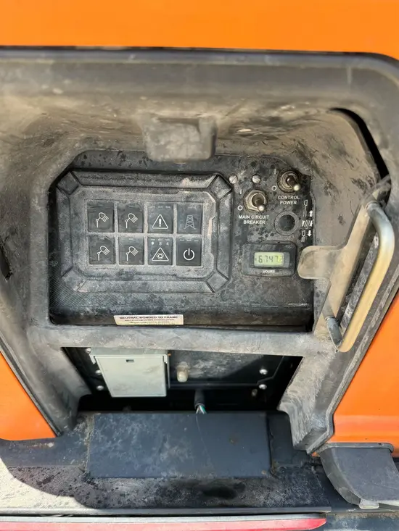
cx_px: 200
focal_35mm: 24
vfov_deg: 71.6
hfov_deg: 56.8
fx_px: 369
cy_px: 266
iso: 80
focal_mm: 6.76
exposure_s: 1/312
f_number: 1.78
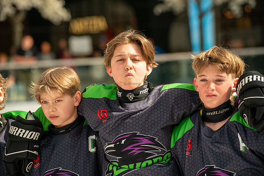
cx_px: 132
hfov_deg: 13.7
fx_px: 1100
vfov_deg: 9.2
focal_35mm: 150
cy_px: 88
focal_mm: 150
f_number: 4
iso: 2000
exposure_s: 1/2500
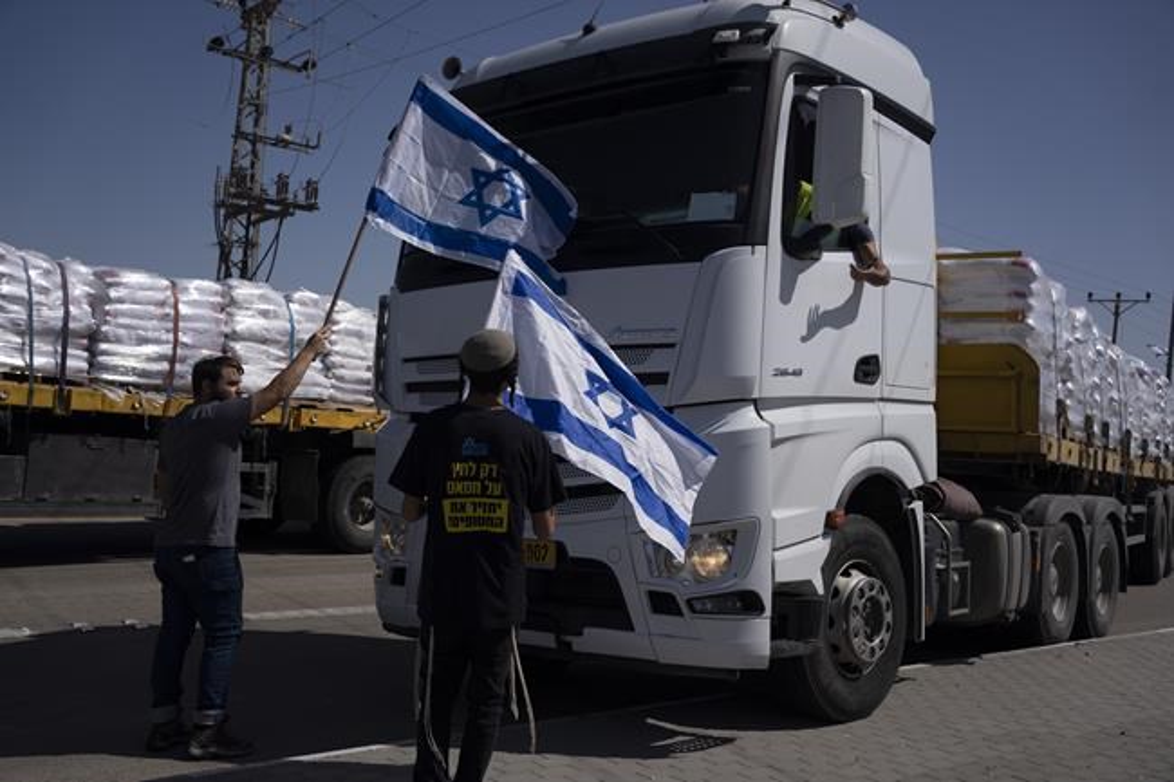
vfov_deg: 37.8
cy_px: 391
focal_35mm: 35
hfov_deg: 54.4
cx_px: 587
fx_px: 1141
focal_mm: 35
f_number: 7.1
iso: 200
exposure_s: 1/2000
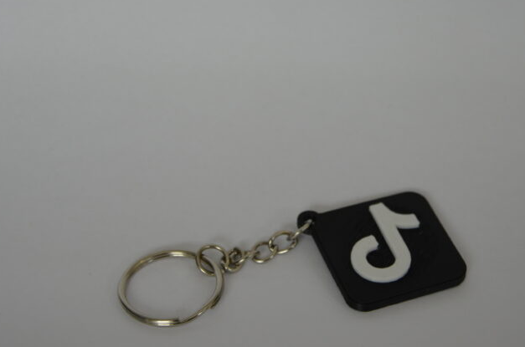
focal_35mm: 98
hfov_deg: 20.8
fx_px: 1426
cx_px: 309
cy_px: 125
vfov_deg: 13.9
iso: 400
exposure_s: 1/100
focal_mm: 40
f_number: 5
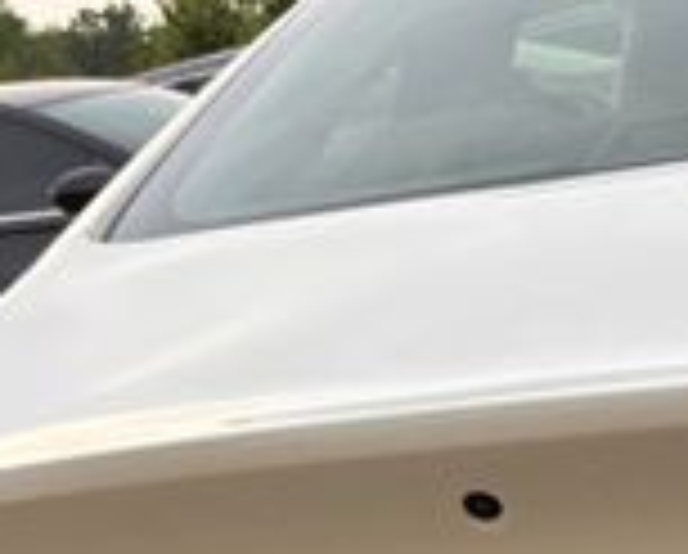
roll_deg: +9.9
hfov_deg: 17.5
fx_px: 2163
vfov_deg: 13.1
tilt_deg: -24.8
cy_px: 1004
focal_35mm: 106
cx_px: 755
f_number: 1.6
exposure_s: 1/197
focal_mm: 5.96
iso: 40
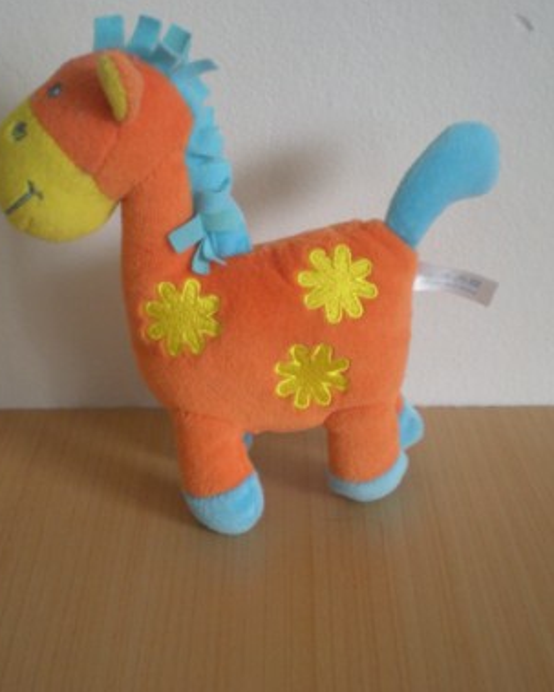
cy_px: 319
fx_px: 1044
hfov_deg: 29.7
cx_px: 271
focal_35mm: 51
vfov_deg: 36.6
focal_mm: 6.3
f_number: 3.1
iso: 200
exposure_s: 1/31.1
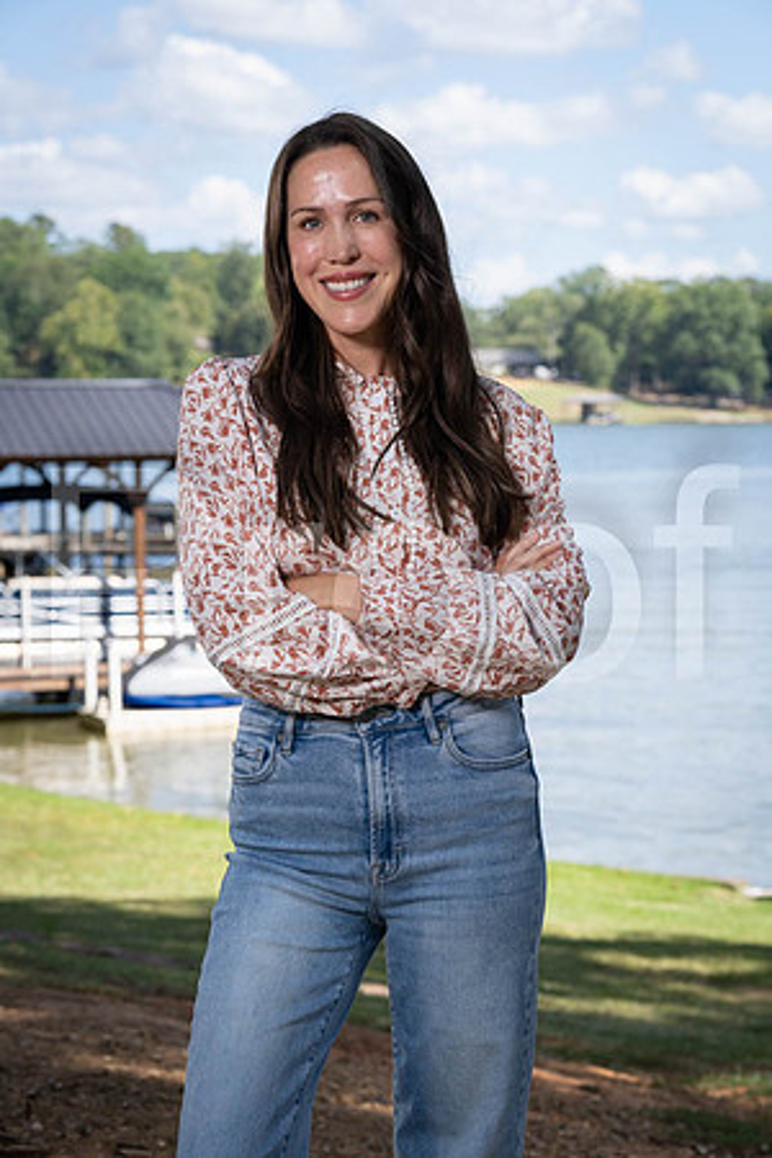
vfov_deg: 23.9
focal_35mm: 85
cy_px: 579
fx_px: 2734
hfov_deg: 16.1
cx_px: 386
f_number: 6.3
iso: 100
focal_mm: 85
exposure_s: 1/160
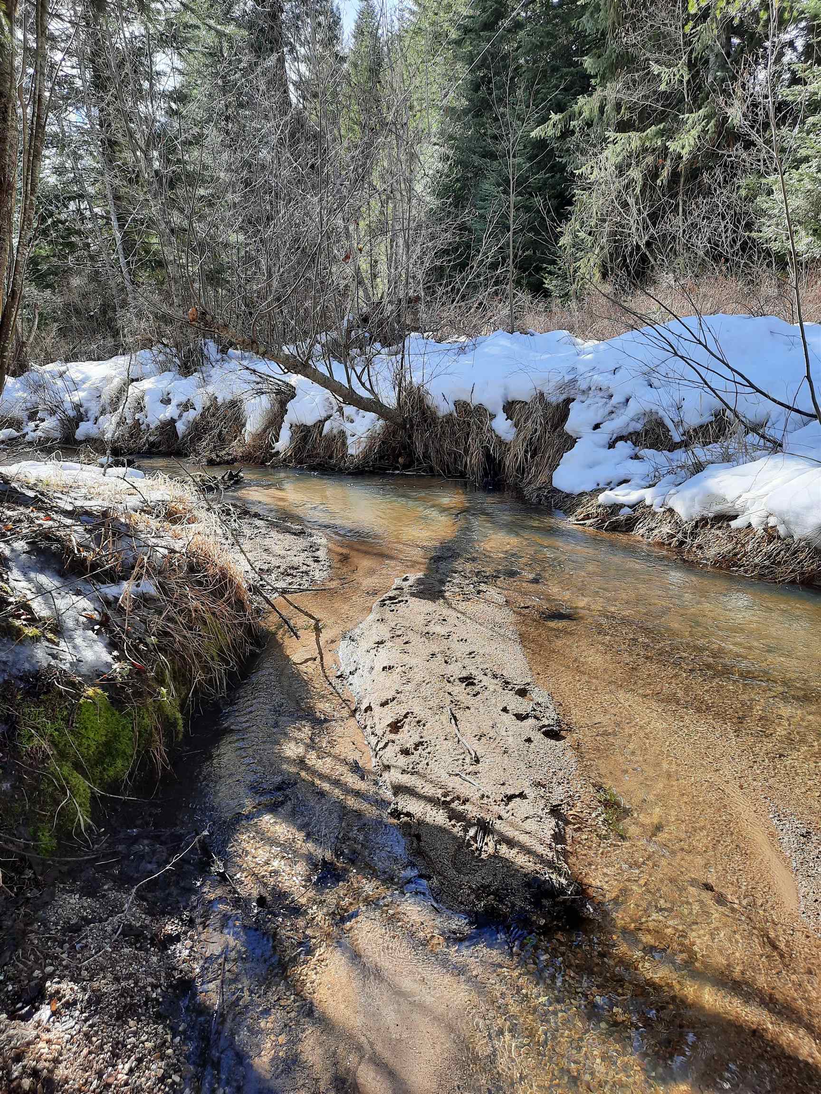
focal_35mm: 25
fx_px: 791
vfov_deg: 69.4
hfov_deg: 54.9
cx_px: 410
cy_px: 547
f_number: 2
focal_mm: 4.6
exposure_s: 1/235
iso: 32
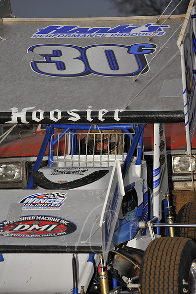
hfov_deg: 6.9
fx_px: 1635
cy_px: 147
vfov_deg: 10.3
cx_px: 98
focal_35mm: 200
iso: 500
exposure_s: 1/250
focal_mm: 200
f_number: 8
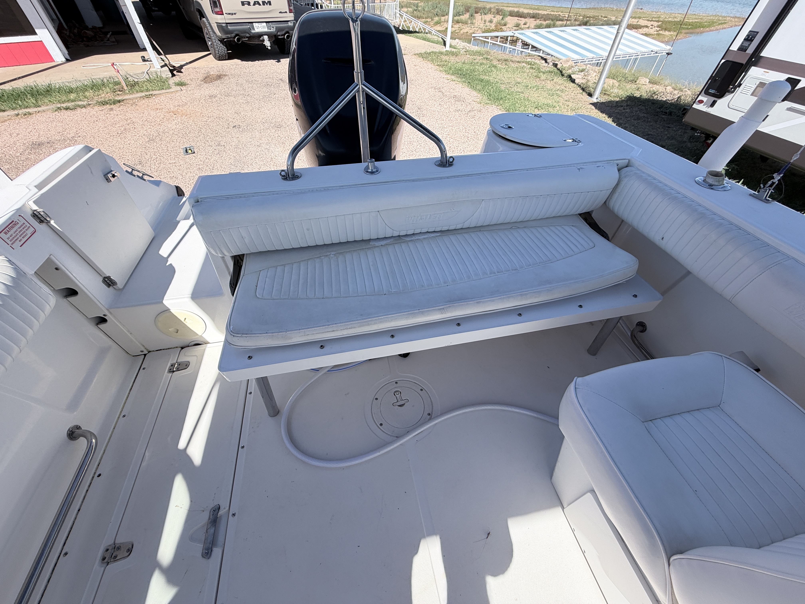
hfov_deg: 102.1
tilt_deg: -47.0
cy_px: 302
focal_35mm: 14
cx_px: 402
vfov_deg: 85.7
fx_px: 326
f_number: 2.2
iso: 32
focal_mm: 2.22
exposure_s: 1/770
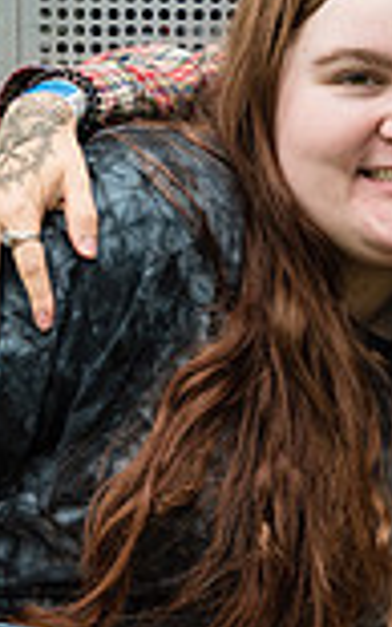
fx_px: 2715
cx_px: 469
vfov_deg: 13.2
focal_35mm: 159
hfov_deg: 8.2
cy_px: 337
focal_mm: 38
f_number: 4
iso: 500
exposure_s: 1/500
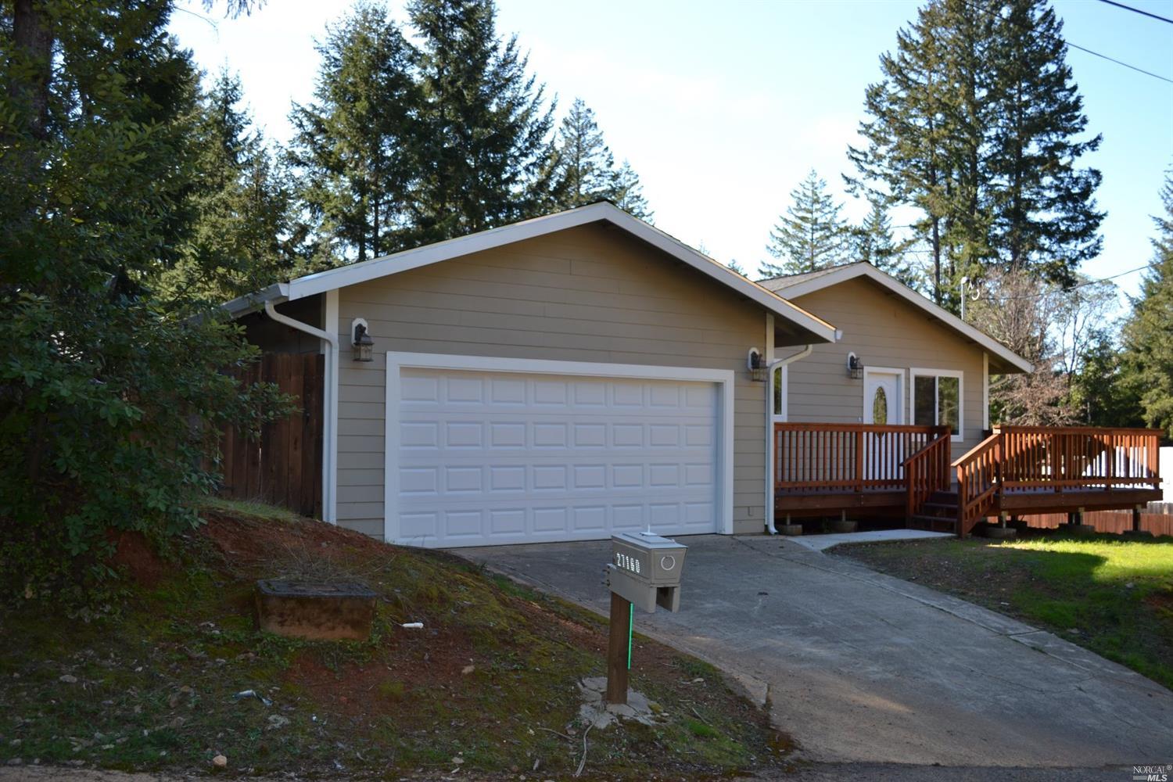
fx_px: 1075
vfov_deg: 40.0
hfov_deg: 57.2
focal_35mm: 33
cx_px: 586
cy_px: 391
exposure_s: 1/200
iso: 100
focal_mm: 22
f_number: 4
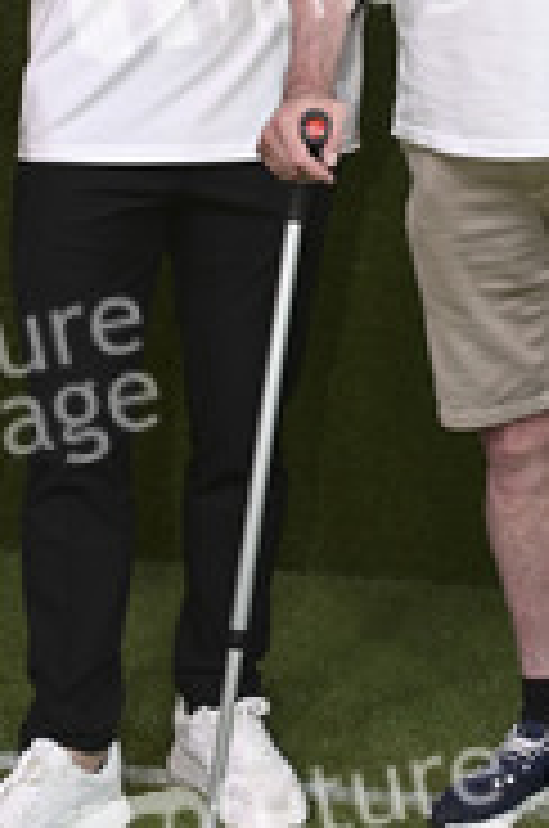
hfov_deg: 17.8
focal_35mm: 76
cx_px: 418
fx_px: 1745
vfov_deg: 26.3
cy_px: 180
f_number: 4
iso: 800
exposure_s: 1/250
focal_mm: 35
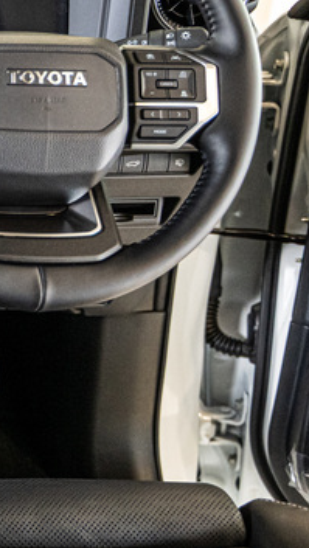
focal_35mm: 85
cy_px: 182
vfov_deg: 24.9
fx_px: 1236
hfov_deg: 11.5
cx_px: -453
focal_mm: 28
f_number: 2.8
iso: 1600
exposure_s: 1/160
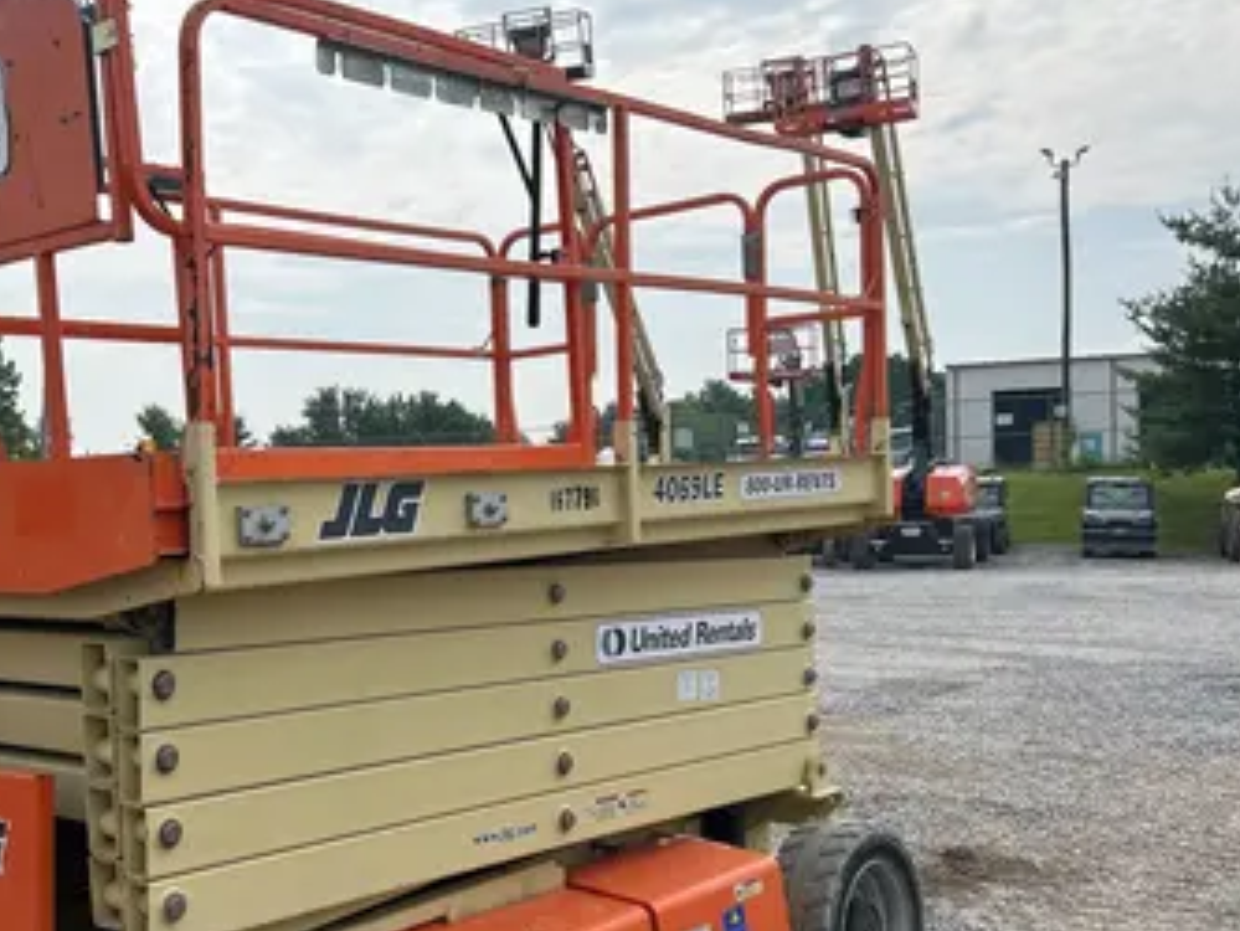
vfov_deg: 33.5
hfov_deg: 43.1
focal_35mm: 43
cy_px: 546
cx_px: 398
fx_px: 1541
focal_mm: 5.7
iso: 50
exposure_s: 1/5319
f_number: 1.5
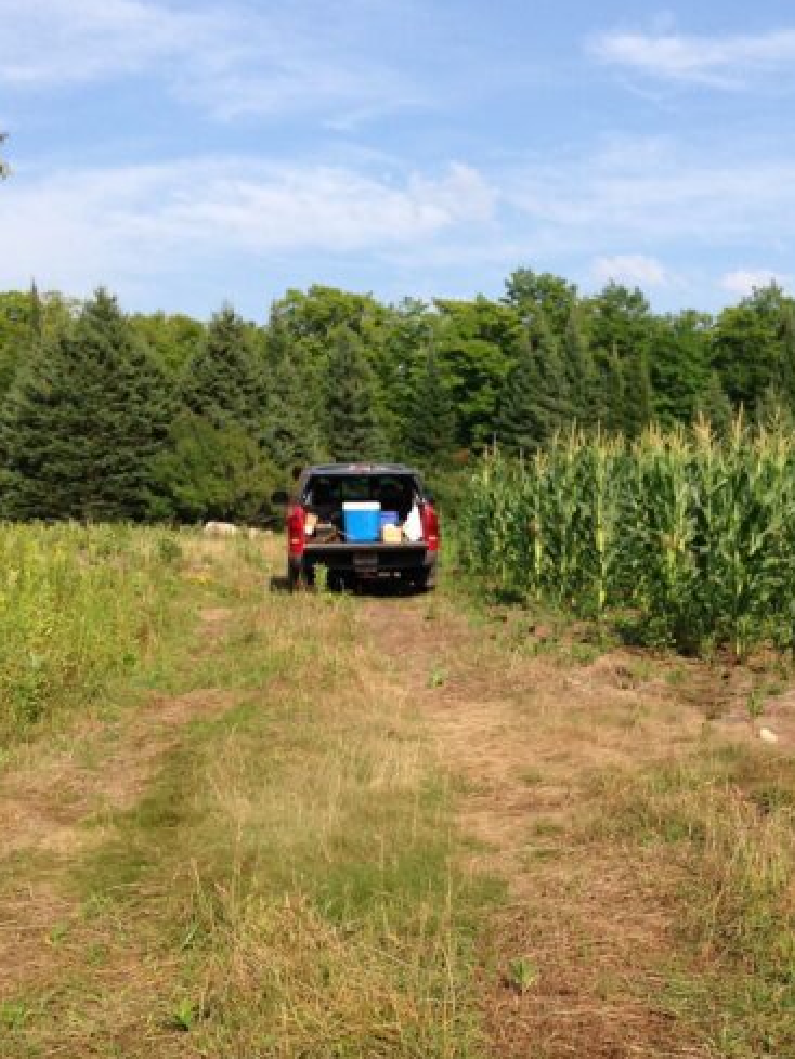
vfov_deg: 35.3
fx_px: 1653
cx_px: 598
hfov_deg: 26.7
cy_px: 689
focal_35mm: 54
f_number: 2.4
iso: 50
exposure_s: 1/1290
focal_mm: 4.12
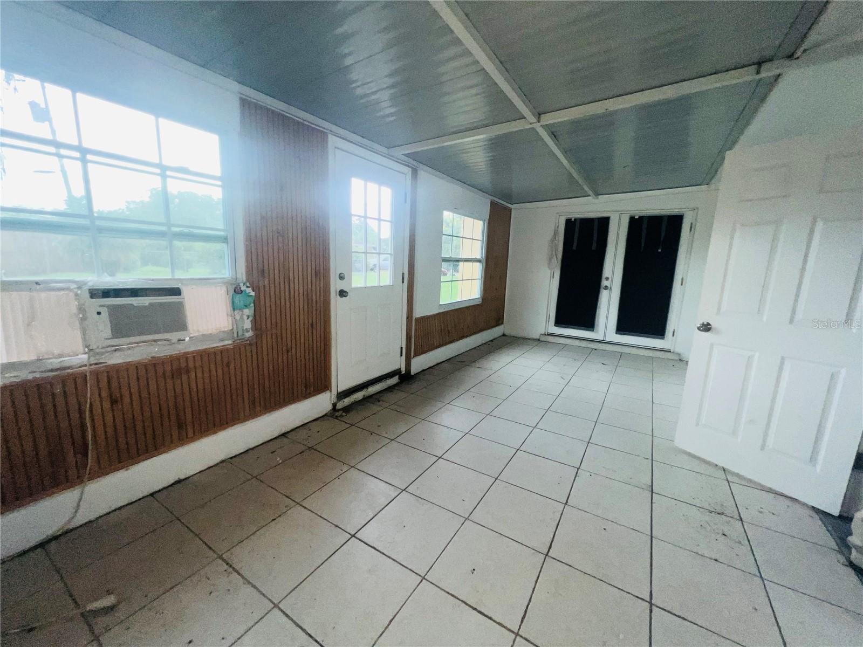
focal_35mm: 13
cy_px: 324
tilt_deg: -11.4
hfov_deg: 106.2
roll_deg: -2.3
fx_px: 324
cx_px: 432
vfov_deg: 89.9
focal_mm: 1.57
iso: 64
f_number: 1.8
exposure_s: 1/116
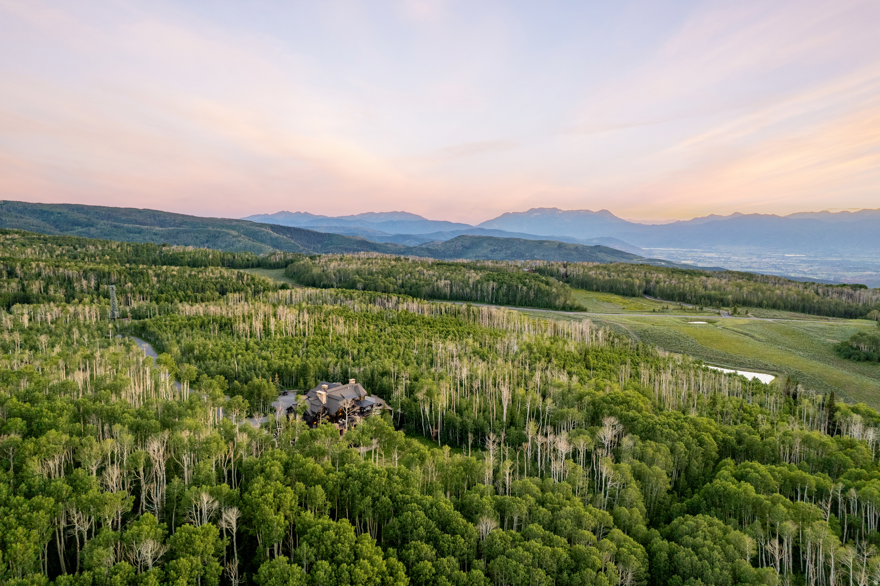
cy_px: 293
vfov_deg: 57.2
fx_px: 538
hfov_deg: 78.6
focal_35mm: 22
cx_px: 440
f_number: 2.8
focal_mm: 8.38
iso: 100
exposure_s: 1/90
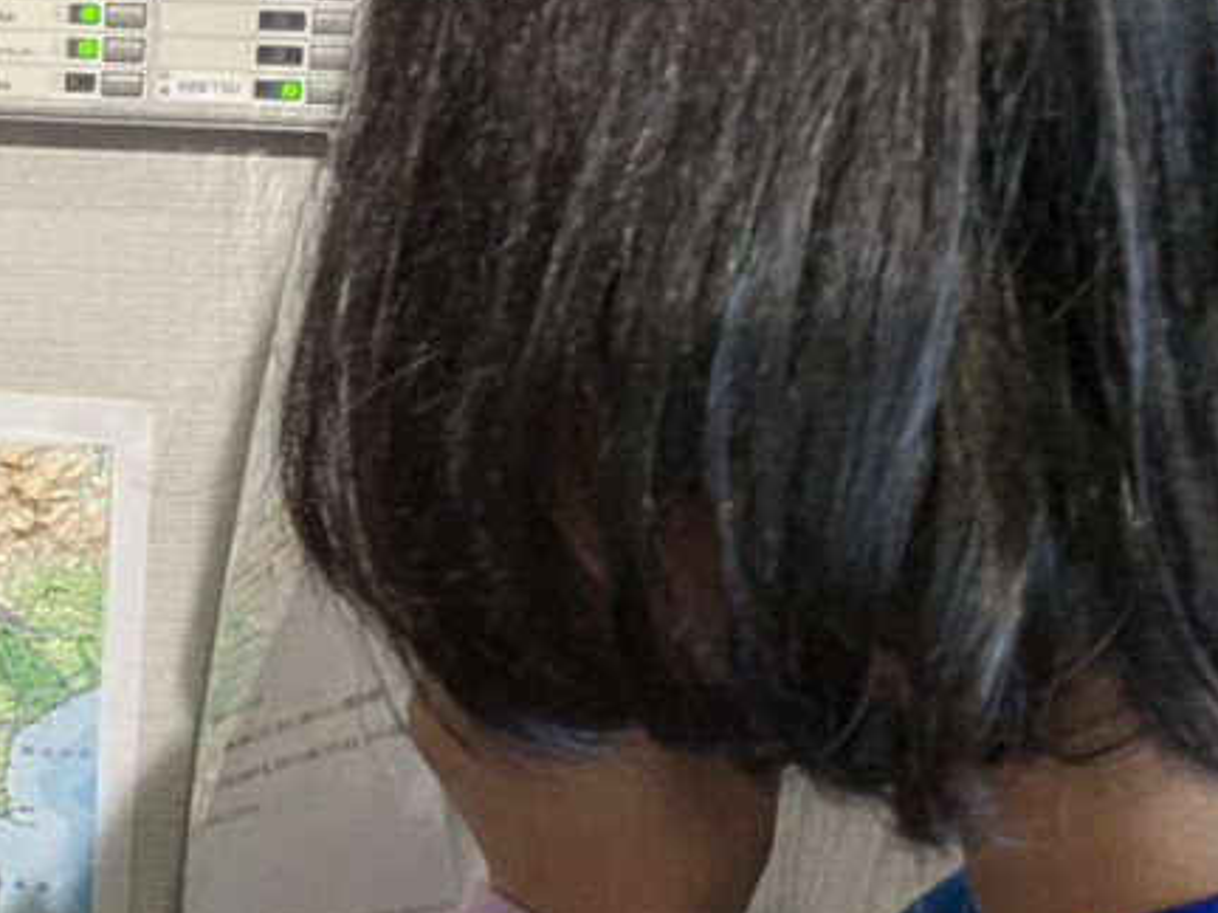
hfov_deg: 22.0
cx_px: -192
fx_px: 2920
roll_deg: -0.6
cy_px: 611
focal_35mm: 83
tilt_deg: -19.0
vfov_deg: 17.7
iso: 80
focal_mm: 3.99
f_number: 1.8
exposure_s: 1/50
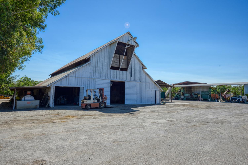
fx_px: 152
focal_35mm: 22
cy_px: 82
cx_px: 124
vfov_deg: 57.2
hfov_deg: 78.6
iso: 400
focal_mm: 22
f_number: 10
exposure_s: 1/800
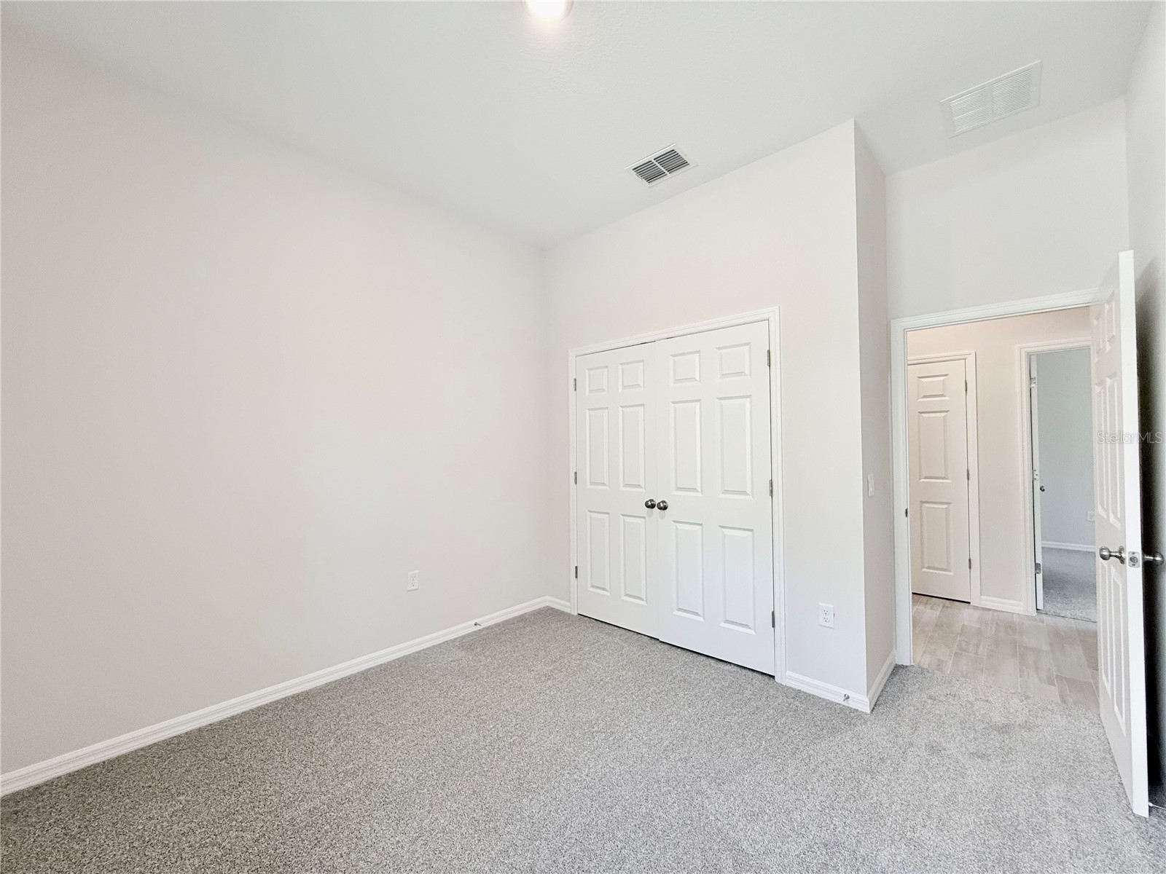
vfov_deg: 85.7
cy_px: 437
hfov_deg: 102.1
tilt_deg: +1.6
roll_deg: +0.4
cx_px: 583
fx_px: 472
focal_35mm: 14
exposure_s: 1/120
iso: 250
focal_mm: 2.22
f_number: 2.2
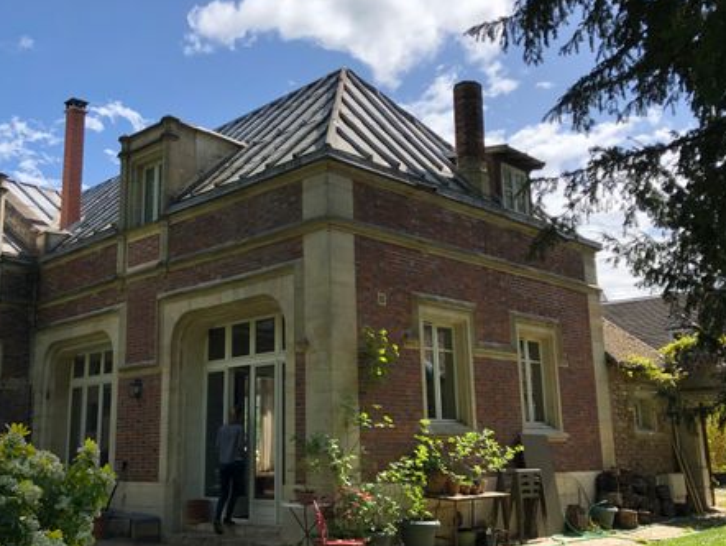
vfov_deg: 37.8
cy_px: 276
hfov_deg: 48.9
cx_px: 320
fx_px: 797
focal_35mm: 38
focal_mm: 3.99
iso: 20
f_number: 1.8
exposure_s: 1/1453
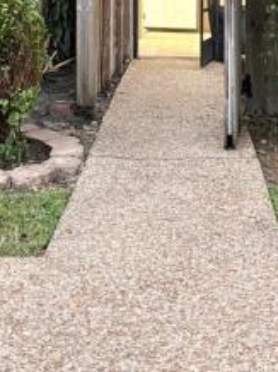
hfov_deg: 17.1
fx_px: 923
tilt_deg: -2.5
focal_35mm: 86
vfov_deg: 22.0
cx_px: 131
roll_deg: -0.7
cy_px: 3
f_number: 1.6
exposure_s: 1/60
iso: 400
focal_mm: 5.96
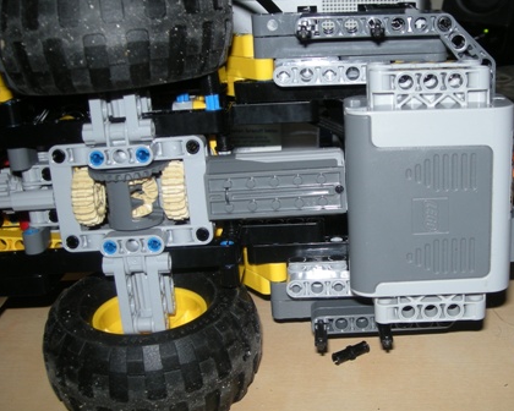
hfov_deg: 35.7
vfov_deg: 29.1
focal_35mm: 52
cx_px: 332
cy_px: 213
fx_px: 791
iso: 64
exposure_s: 1/60
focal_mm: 5.7
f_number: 5.7
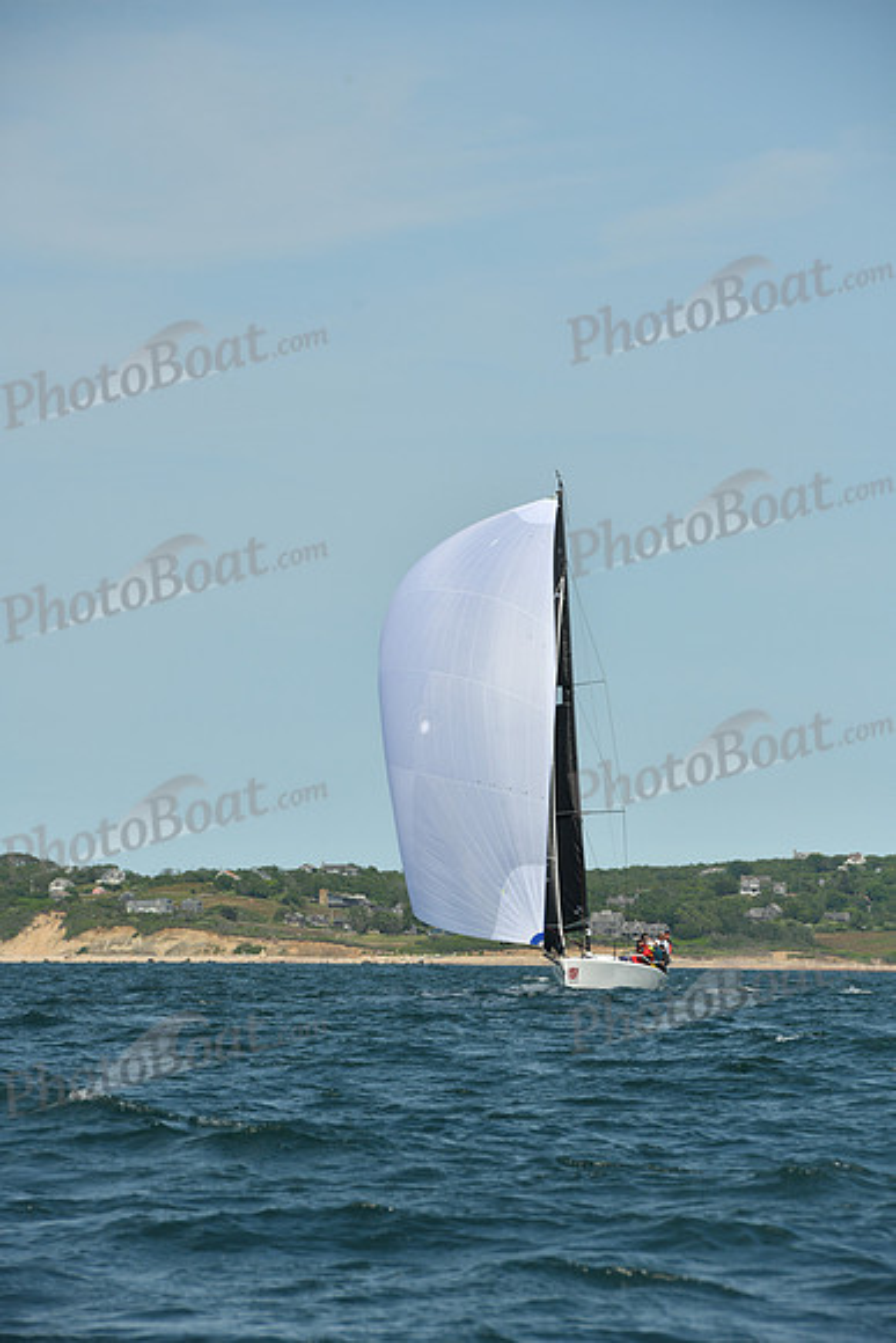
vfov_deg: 10.3
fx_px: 7462
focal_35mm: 200
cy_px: 672
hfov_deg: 6.9
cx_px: 448
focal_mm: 200
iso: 320
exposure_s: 1/1250
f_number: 9
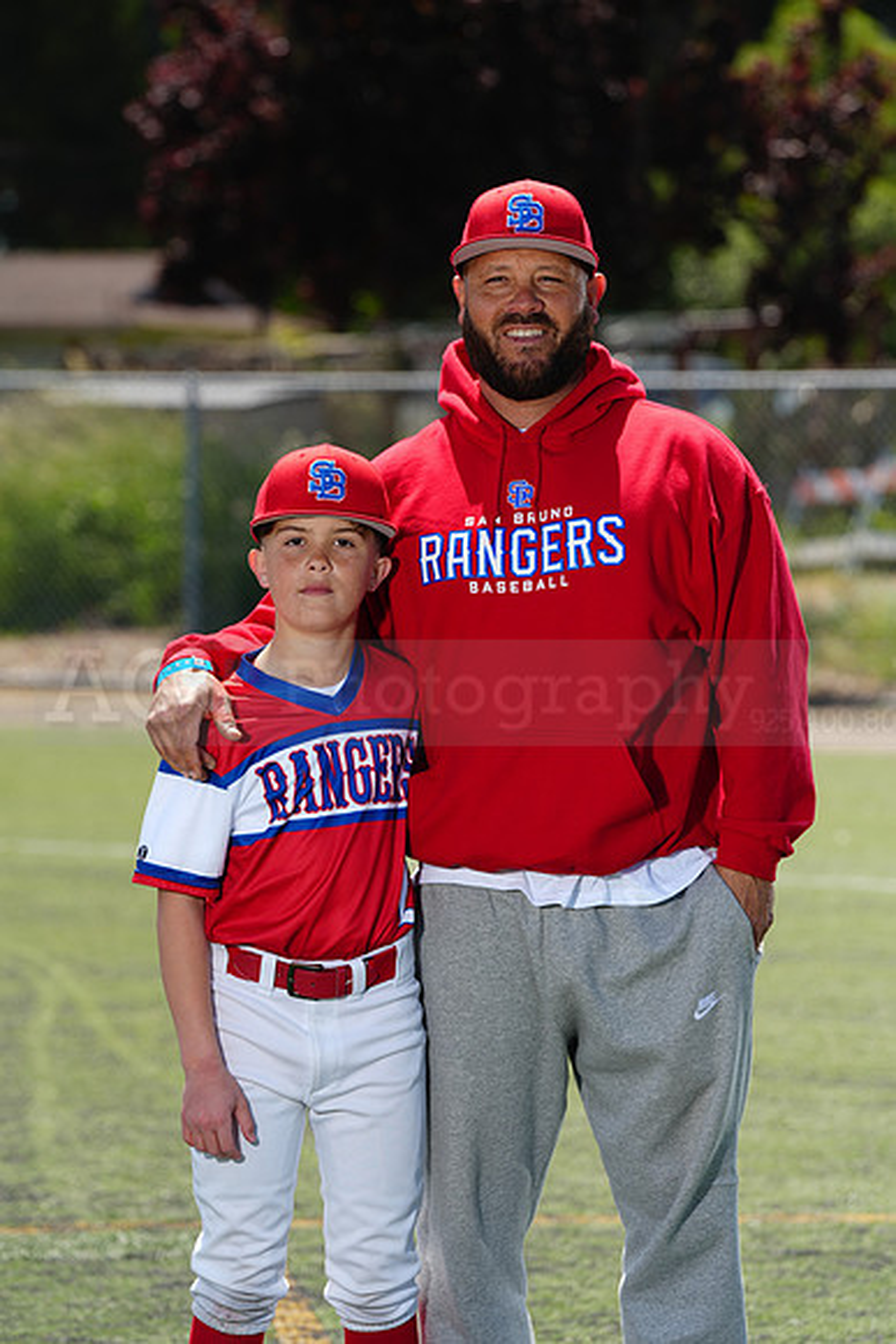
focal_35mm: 170
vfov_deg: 12.1
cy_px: 672
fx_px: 6342
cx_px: 448
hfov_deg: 8.1
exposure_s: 1/250
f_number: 5
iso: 50
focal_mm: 170
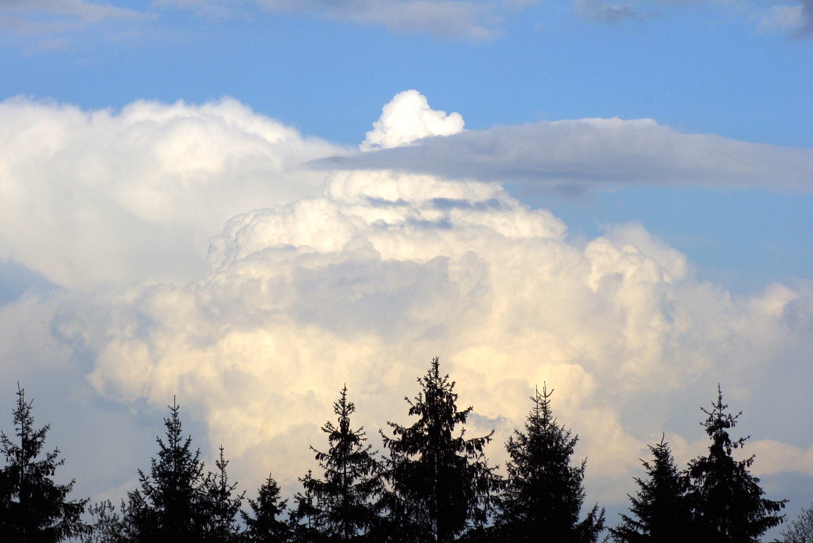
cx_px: 406
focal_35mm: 158
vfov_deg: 8.7
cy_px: 272
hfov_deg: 13.0
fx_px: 3558
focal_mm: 105
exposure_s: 1/320
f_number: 13
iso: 200
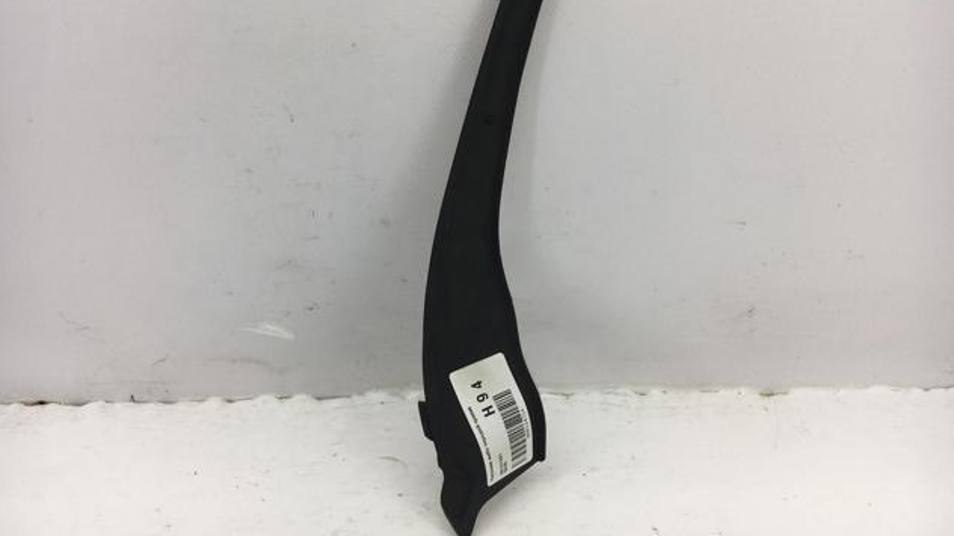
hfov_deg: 61.0
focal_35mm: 32
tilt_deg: -23.0
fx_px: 809
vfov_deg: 36.5
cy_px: 223
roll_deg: +1.2
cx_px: 480
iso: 25
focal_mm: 4.15
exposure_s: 1/460
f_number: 2.2
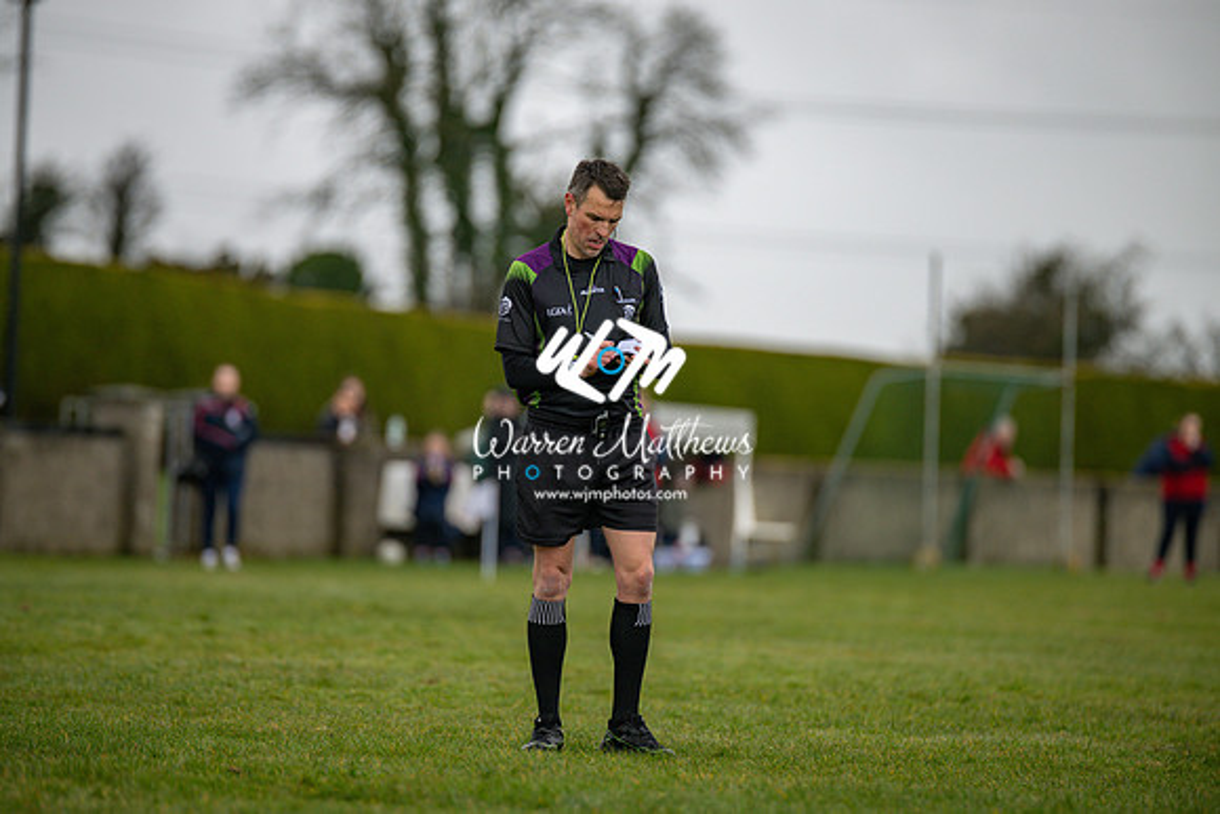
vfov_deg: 4.6
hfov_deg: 6.9
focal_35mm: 300
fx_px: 10169
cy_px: 407
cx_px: 610
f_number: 2.8
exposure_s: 1/1000
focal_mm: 300
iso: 500
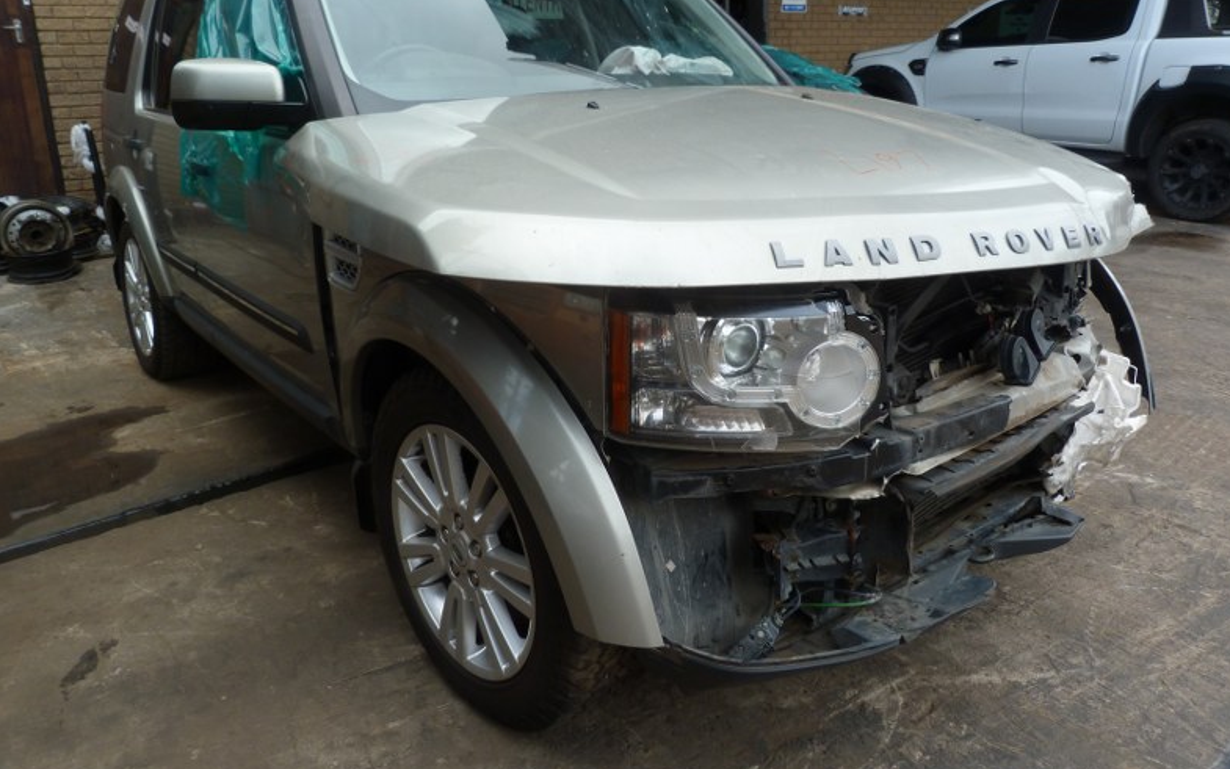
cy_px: 334
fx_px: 905
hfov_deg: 68.4
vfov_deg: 45.9
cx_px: 624
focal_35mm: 27
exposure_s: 1/160
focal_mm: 4.5
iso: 80
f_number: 4
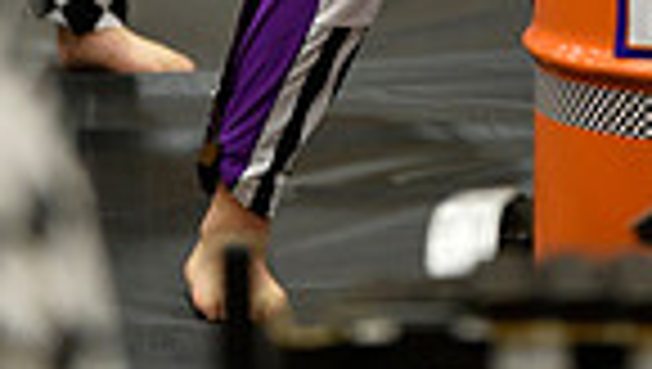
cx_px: 486
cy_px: -544
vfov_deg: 1.9
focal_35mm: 648
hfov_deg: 3.3
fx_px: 11217
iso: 4000
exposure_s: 1/200
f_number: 3.2
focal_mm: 200
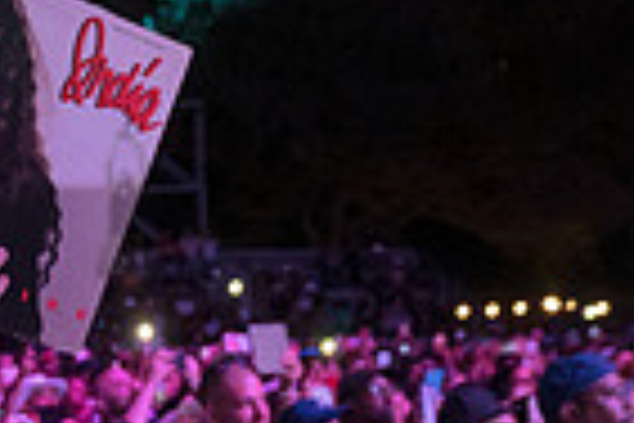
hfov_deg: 20.4
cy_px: 632
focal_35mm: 99
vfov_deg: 13.1
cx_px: 121
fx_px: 1743
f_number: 3.2
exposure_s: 1/200
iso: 3200
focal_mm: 24
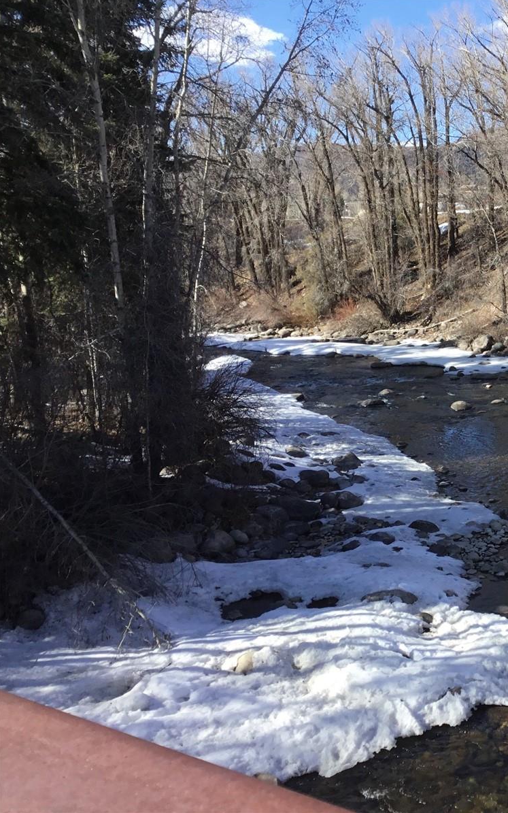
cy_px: 405
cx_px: 541
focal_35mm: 44
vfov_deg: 45.3
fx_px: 975
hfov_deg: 27.1
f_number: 2.4
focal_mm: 3.3
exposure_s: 1/582
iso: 25
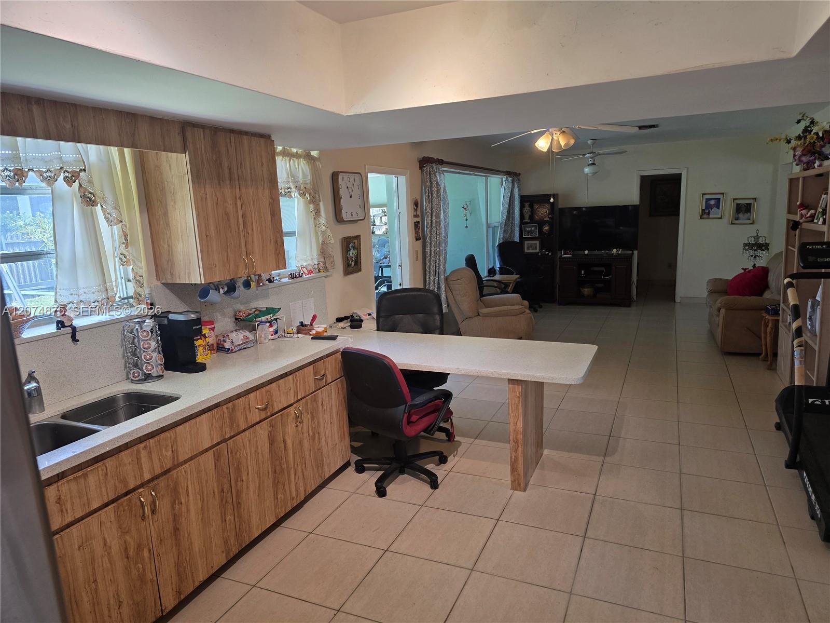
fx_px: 551
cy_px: 312
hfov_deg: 73.9
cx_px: 415
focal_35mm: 23
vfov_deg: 58.9
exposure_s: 1/120
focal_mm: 6.3
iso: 160
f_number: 1.7
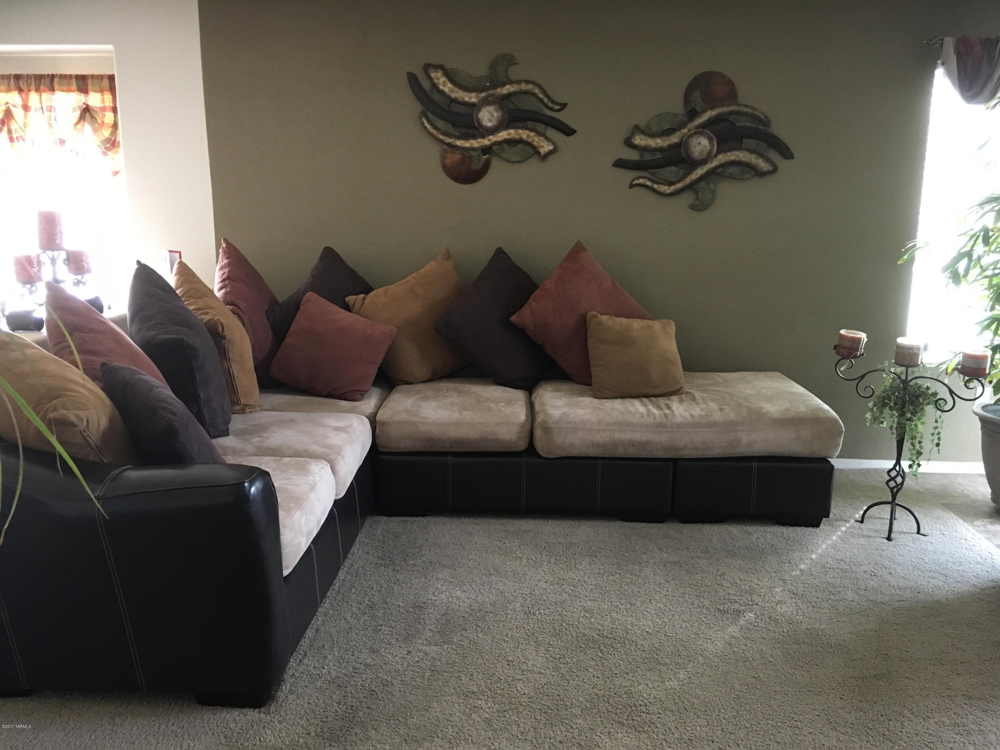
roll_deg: -0.2
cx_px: 500
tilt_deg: -10.7
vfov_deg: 48.2
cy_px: 375
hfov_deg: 61.7
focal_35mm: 29
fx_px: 838
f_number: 2.2
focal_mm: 4.15
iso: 200
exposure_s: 1/30
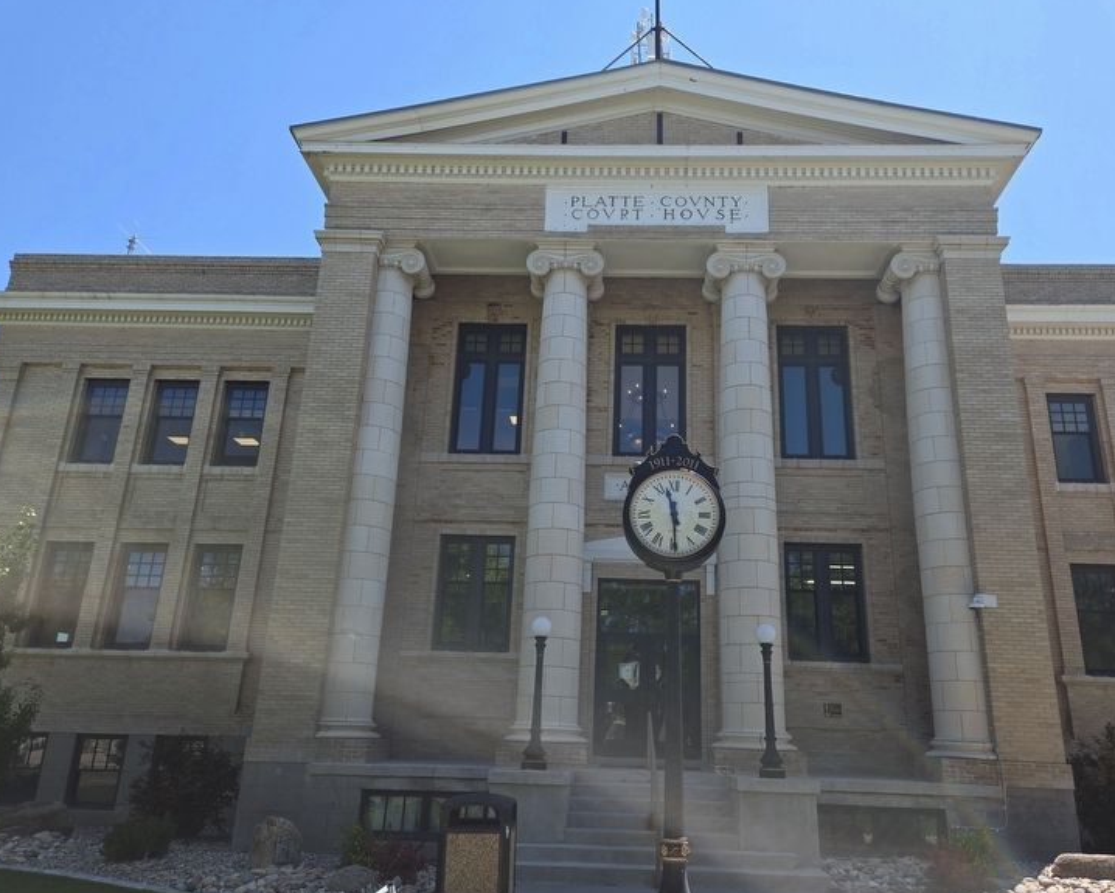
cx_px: 601
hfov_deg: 68.0
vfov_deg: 56.8
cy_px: 447
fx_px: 825
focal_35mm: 25
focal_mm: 5.4
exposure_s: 1/1111
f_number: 1.8
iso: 25
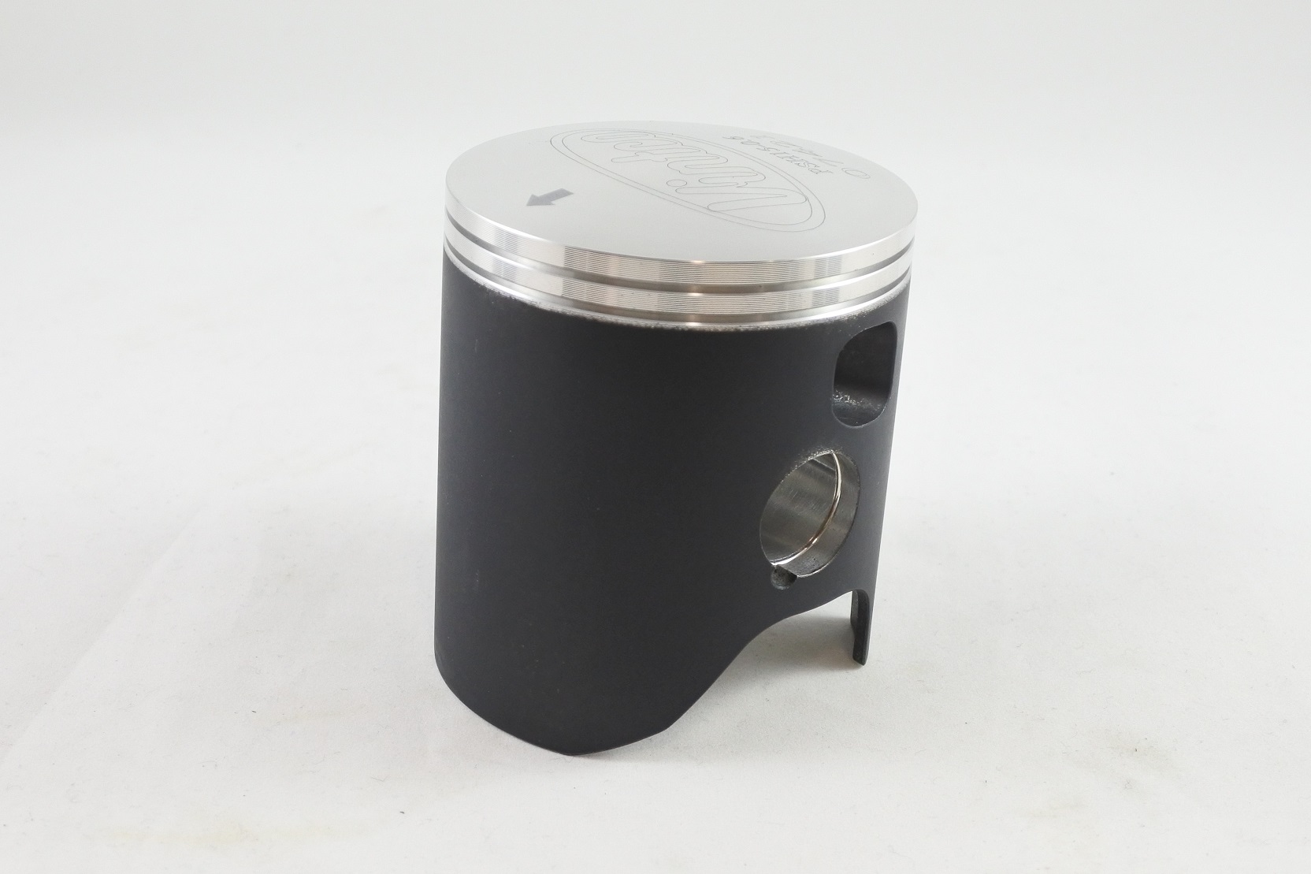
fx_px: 1311
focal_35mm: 36
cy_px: 437
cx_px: 656
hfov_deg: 53.1
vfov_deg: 36.9
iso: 500
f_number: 4
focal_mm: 13.7
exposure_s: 1/125
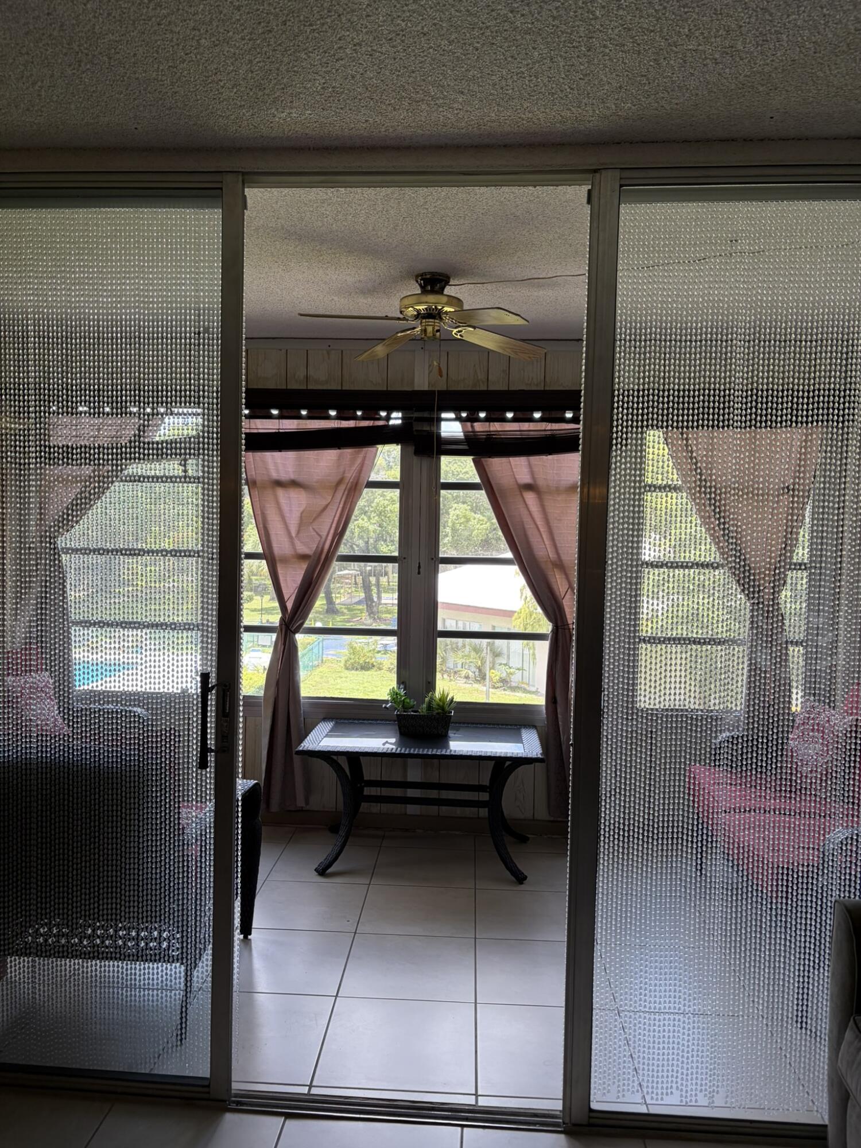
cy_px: 574
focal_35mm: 26
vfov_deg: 67.3
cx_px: 430
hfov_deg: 53.1
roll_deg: -1.5
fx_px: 862
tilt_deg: -3.3
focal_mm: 5.96
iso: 64
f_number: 1.6
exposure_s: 1/170
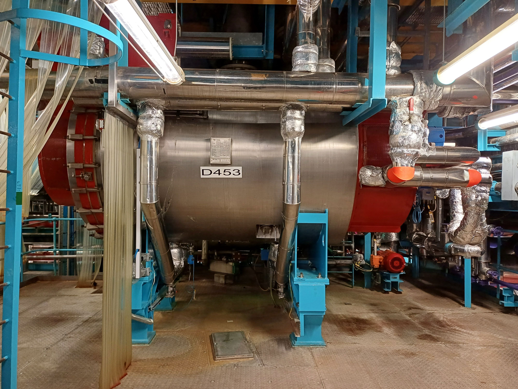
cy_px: 194
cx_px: 259
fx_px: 374
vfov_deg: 54.9
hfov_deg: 69.4
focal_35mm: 25
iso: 320
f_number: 1.8
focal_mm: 4.65
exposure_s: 1/33
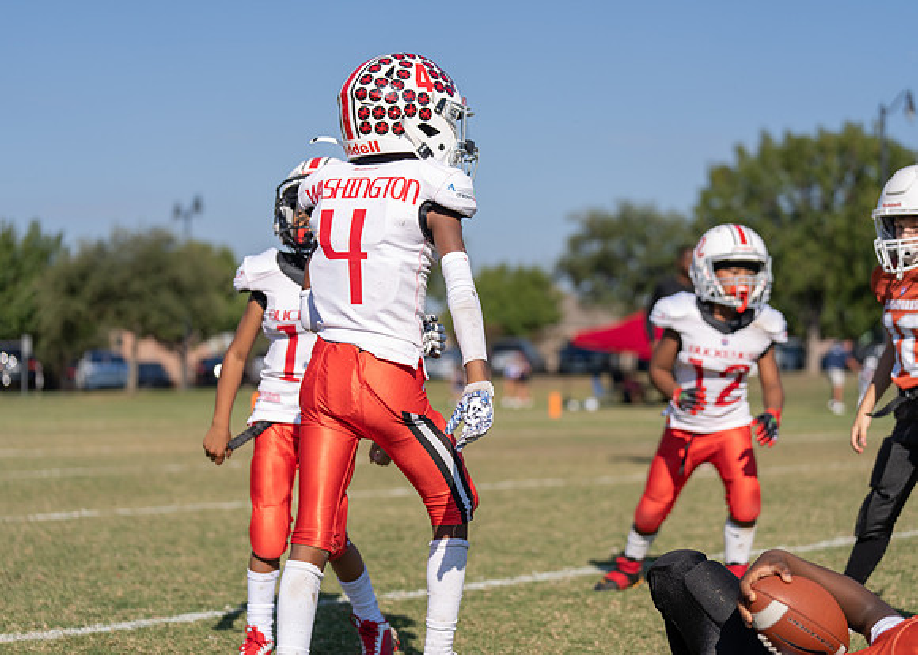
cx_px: 459
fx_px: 1967
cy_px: 328
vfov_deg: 18.9
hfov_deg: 26.3
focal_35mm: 75
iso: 100
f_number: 2.8
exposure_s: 1/2000
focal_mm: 72
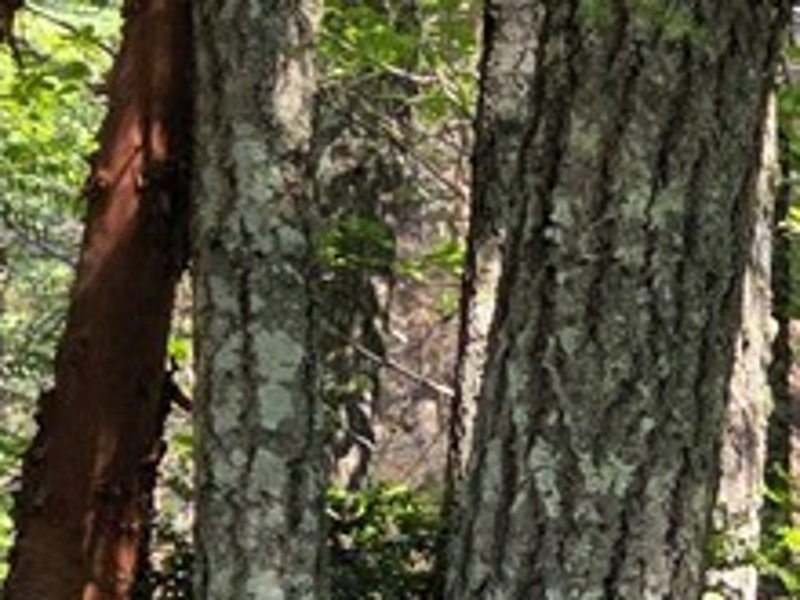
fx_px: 3859
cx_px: 2404
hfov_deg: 9.4
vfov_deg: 8.6
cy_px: 1018
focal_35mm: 167
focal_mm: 6.3
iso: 50
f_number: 1.7
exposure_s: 1/359
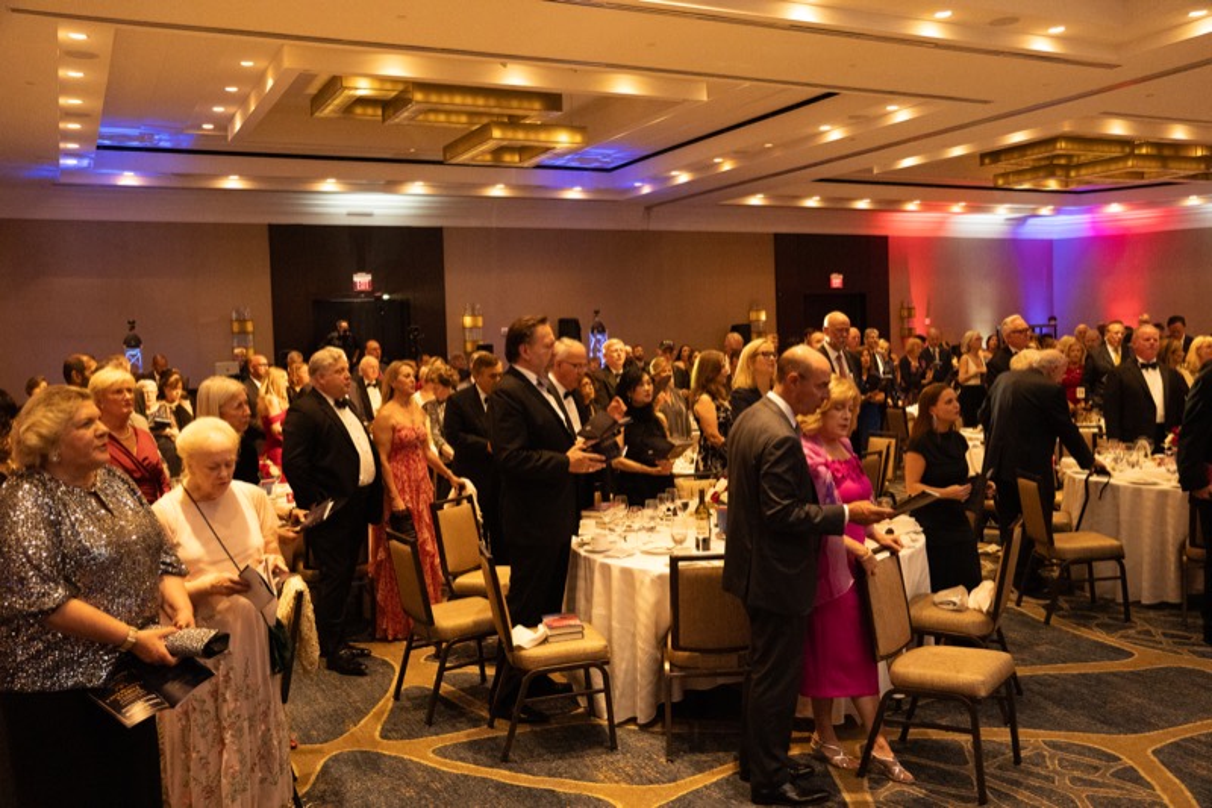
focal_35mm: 32
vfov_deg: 41.7
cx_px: 606
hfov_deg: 59.5
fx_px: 1060
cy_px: 404
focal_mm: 21
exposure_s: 1/100
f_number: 3.2
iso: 6400
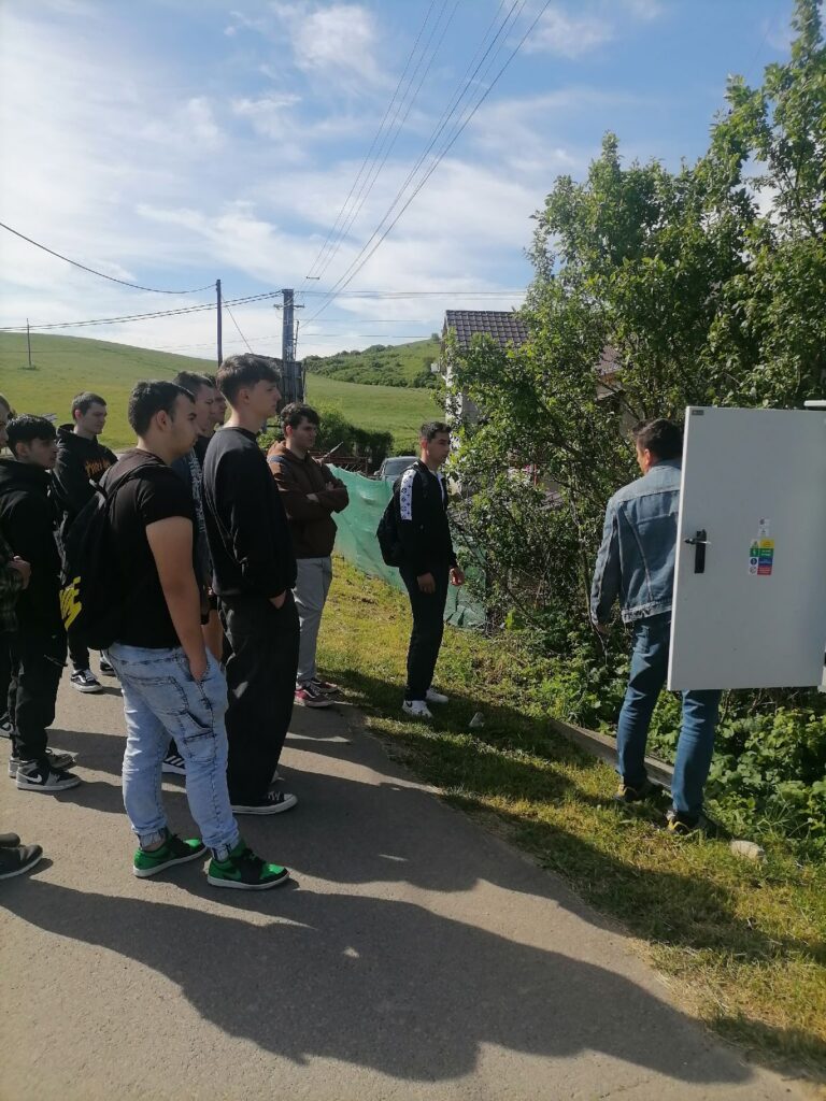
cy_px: 550
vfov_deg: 67.3
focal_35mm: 26
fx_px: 827
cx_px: 413
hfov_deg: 53.1
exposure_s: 1/1828
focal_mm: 5.4
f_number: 1.8
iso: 50
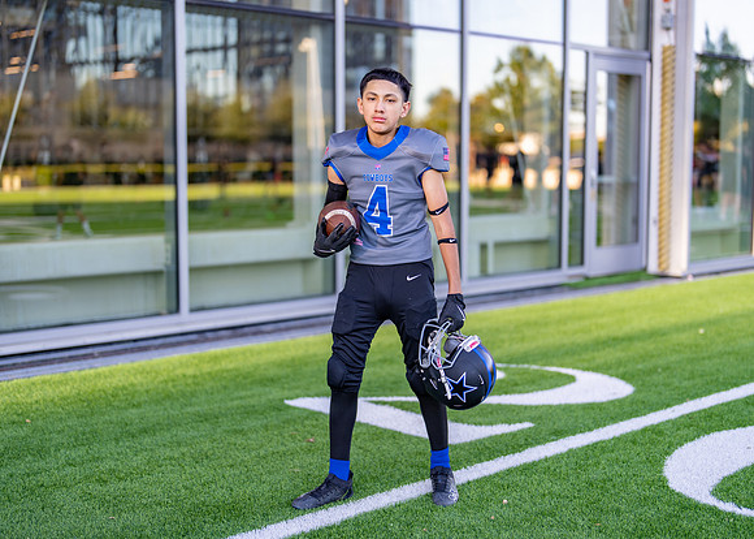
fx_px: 1152
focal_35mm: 54
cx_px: 377
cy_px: 270
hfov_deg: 36.2
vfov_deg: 26.3
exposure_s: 1/640
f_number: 1.2
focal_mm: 50
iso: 100
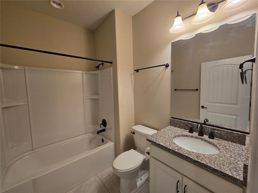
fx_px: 97
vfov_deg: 89.9
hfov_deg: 106.2
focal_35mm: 13
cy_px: 96
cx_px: 129
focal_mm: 2.2
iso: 100
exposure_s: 1/60
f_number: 2.2
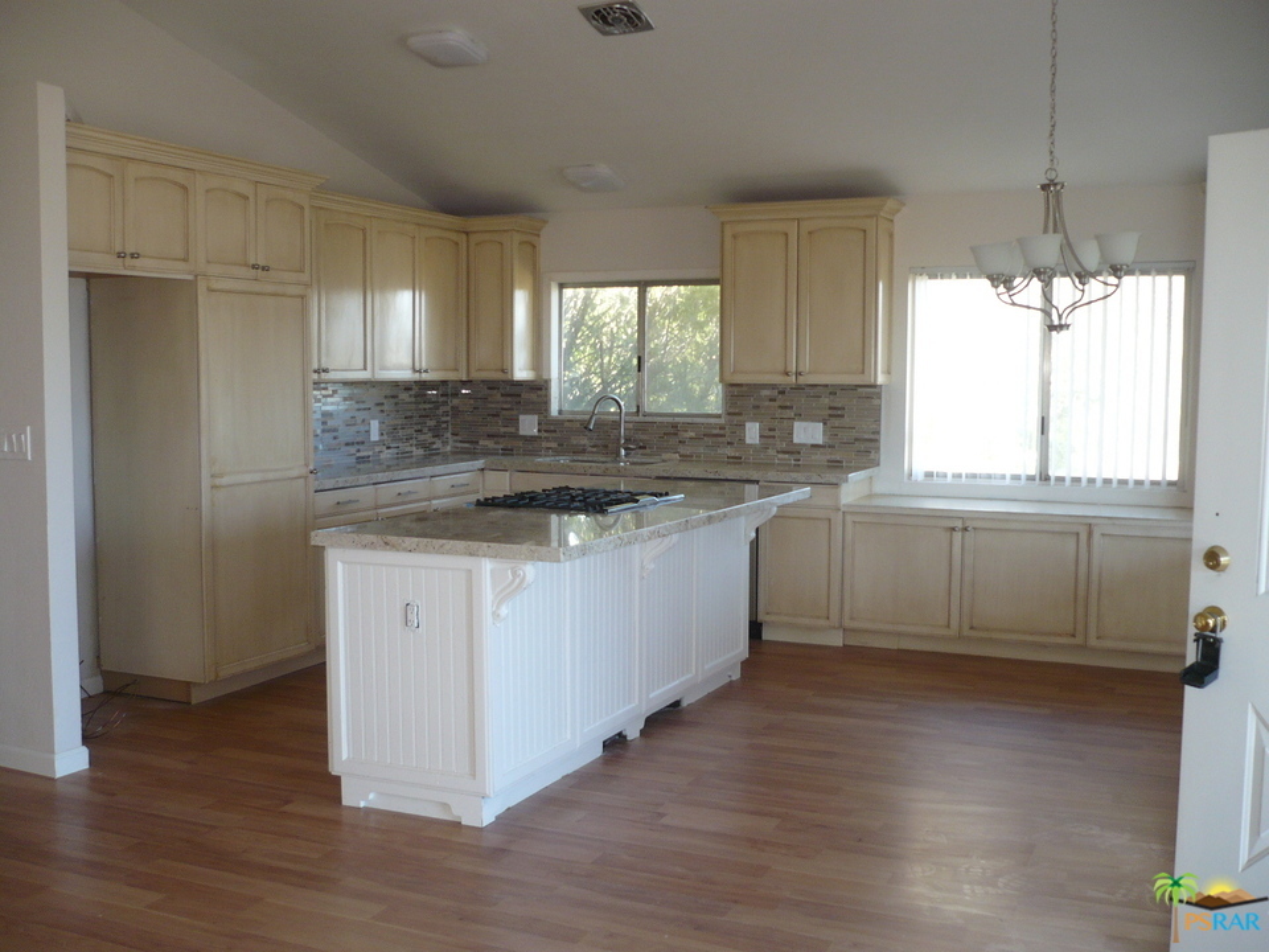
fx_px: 1283
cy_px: 476
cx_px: 634
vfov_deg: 40.7
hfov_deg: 52.6
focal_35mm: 35
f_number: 2.8
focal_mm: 5.8
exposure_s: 1/30
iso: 100
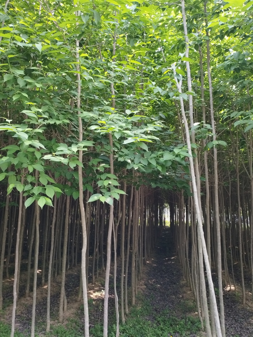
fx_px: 224
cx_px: 126
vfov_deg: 73.9
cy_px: 168
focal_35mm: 23
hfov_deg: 58.9
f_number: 1.9
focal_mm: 5.52
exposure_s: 1/100
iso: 349
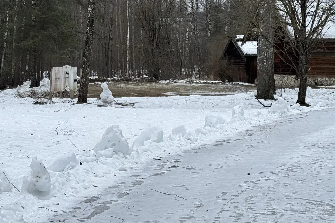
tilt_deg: +1.9
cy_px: 33
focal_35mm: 99
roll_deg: +0.2
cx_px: 180
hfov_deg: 20.6
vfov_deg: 13.7
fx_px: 921
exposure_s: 1/507
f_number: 1.78
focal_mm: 6.76
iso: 64
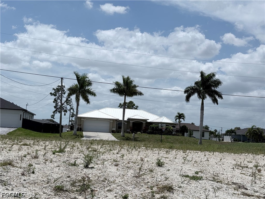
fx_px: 367
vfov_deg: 30.3
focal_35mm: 48
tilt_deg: +6.3
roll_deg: -3.1
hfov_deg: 39.7
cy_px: 100
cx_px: 132
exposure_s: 1/11364
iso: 50
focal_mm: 6.76
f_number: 1.78
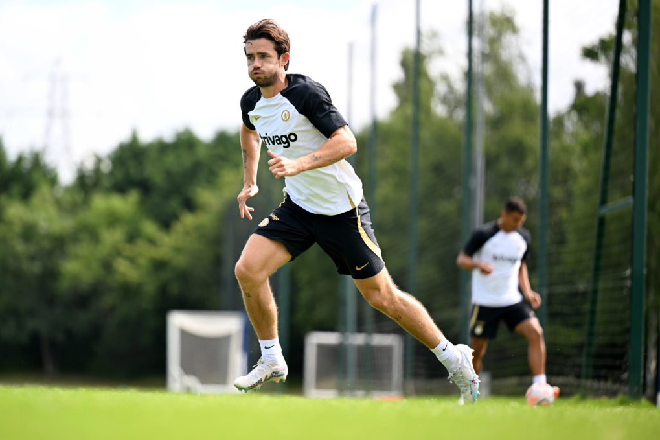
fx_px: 3409
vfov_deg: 7.4
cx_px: 330
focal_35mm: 186
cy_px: 219
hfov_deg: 11.1
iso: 400
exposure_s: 1/2500
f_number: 2.8
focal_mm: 185
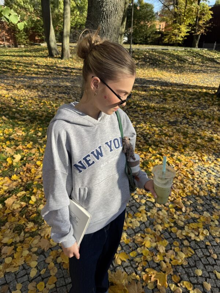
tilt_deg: -25.2
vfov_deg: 71.6
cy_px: 146
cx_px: 110
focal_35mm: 24
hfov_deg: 56.8
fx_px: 203
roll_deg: -2.4
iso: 80
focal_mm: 6.76
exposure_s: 1/1395
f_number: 1.78
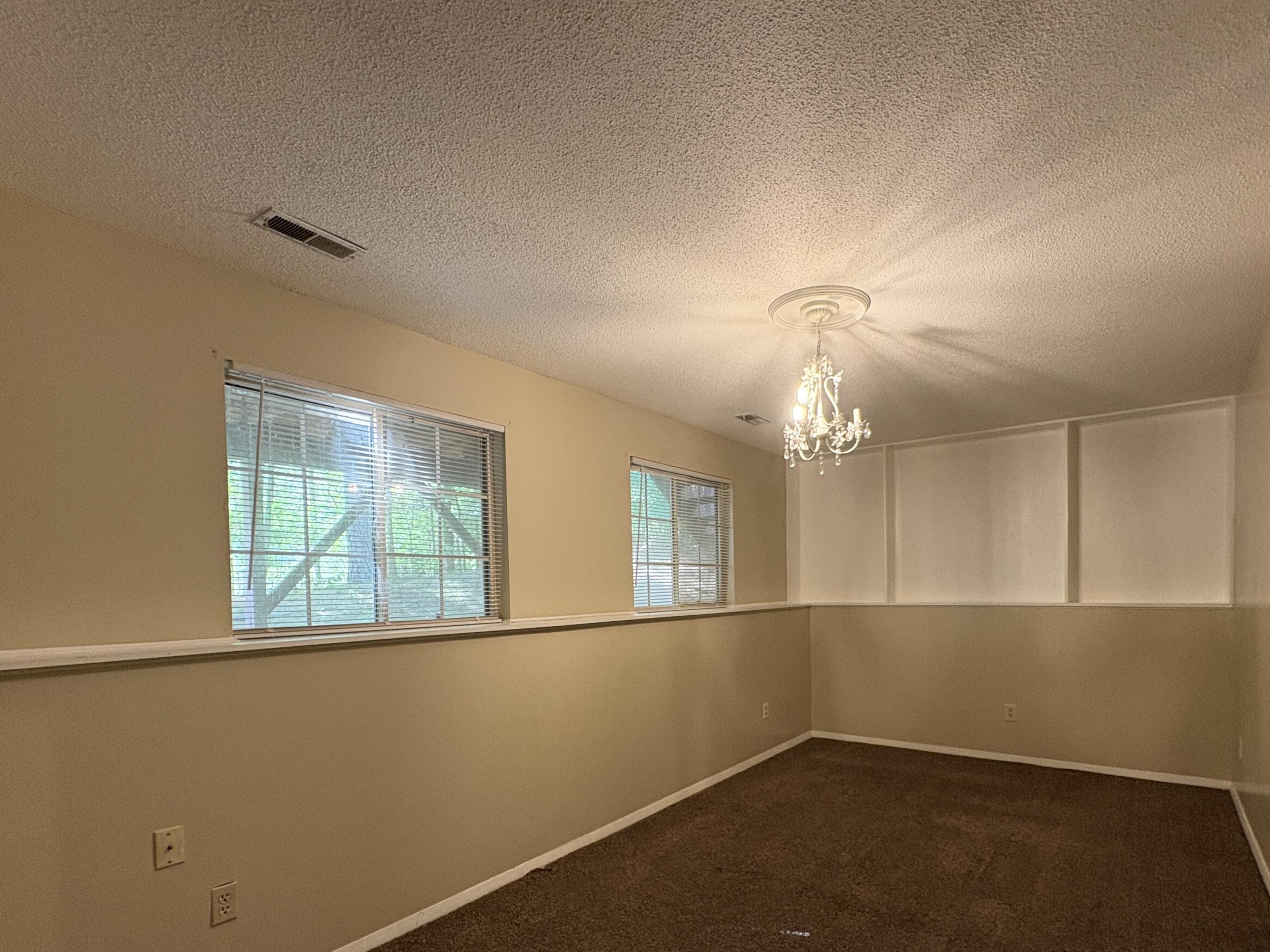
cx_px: 699
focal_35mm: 18
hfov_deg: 87.5
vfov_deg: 70.3
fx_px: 660
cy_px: 602
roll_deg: +1.4
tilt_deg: -0.7
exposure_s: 1/60
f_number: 2.2
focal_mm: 2.22
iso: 320
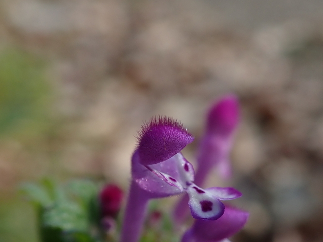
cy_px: 161
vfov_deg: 26.0
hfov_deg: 34.3
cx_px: 192
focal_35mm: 56
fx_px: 522
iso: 100
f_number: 3.2
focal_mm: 5.5
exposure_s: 1/320
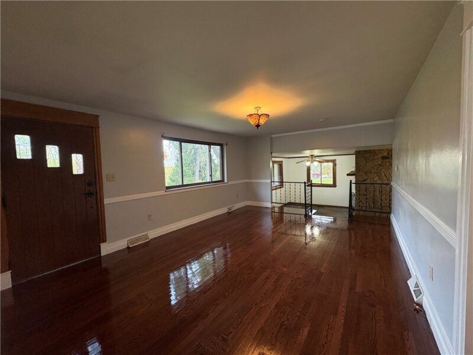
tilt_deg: -2.5
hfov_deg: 102.1
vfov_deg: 85.7
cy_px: 178
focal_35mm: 14
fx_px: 191
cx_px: 236
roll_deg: +2.2
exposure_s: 1/60
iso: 250
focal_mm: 2.22
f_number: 2.2
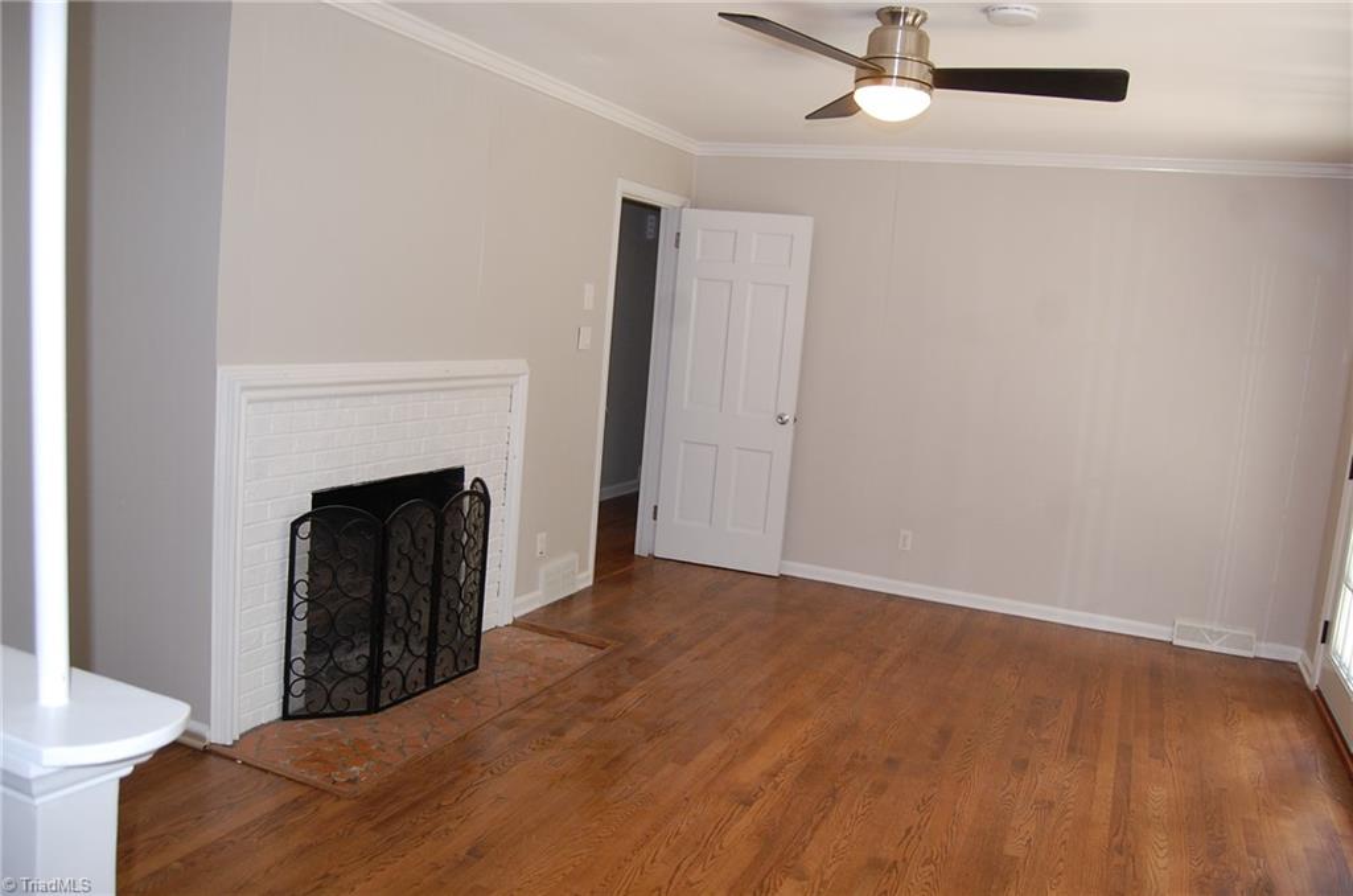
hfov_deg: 67.5
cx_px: 676
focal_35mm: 27
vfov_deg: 47.7
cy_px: 448
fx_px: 1013
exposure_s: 1/60
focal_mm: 18
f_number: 3.5
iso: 400
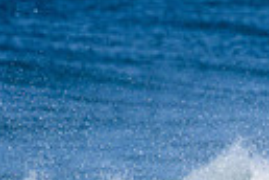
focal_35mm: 3593
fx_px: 26846
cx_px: 505
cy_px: 355
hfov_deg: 0.6
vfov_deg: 0.4
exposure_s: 1/2000
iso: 800
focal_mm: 800
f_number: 11
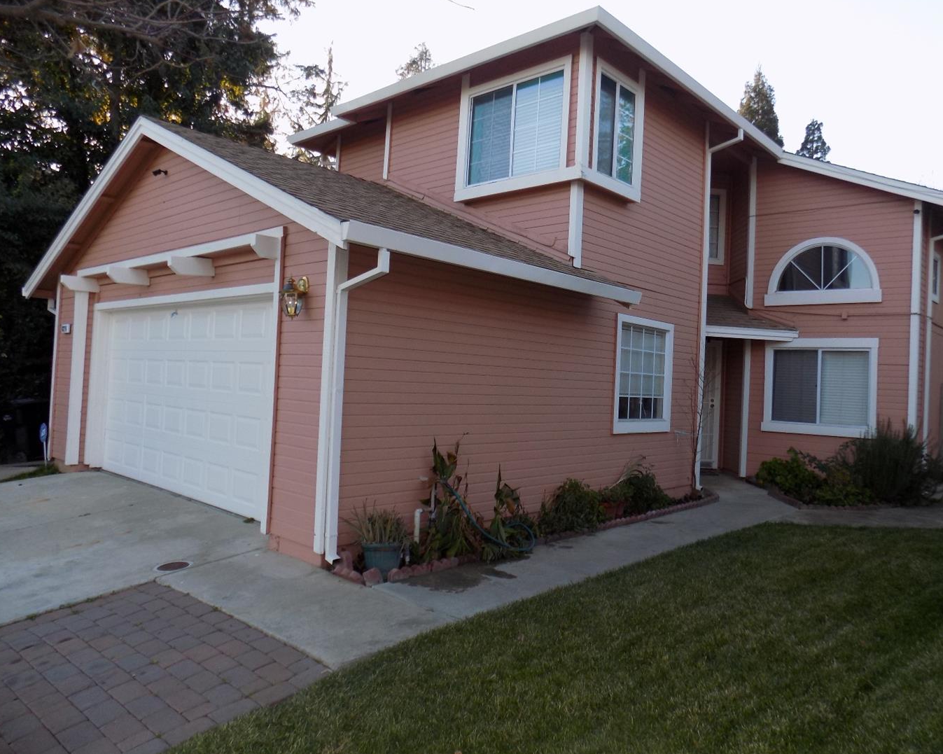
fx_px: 698
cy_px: 362
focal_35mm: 25
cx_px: 517
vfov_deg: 56.8
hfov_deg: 68.0
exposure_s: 1/125
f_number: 3.1
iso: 80
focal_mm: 4
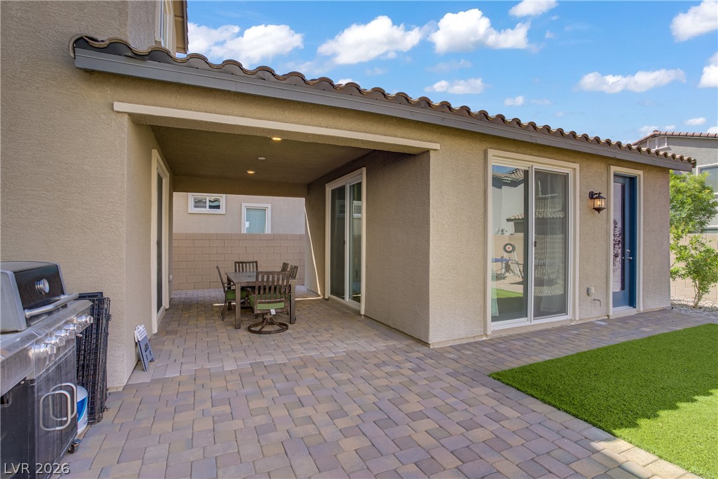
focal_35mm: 17
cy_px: 240
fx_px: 339
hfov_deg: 93.3
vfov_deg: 70.5
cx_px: 359
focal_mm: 17
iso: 100
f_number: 8
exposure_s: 1/40
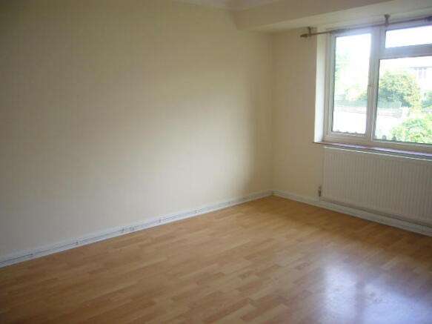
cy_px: 162
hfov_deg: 63.5
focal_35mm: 28
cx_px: 216
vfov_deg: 49.7
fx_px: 349
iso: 80
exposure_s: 1/30
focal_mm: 4.6
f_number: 2.8
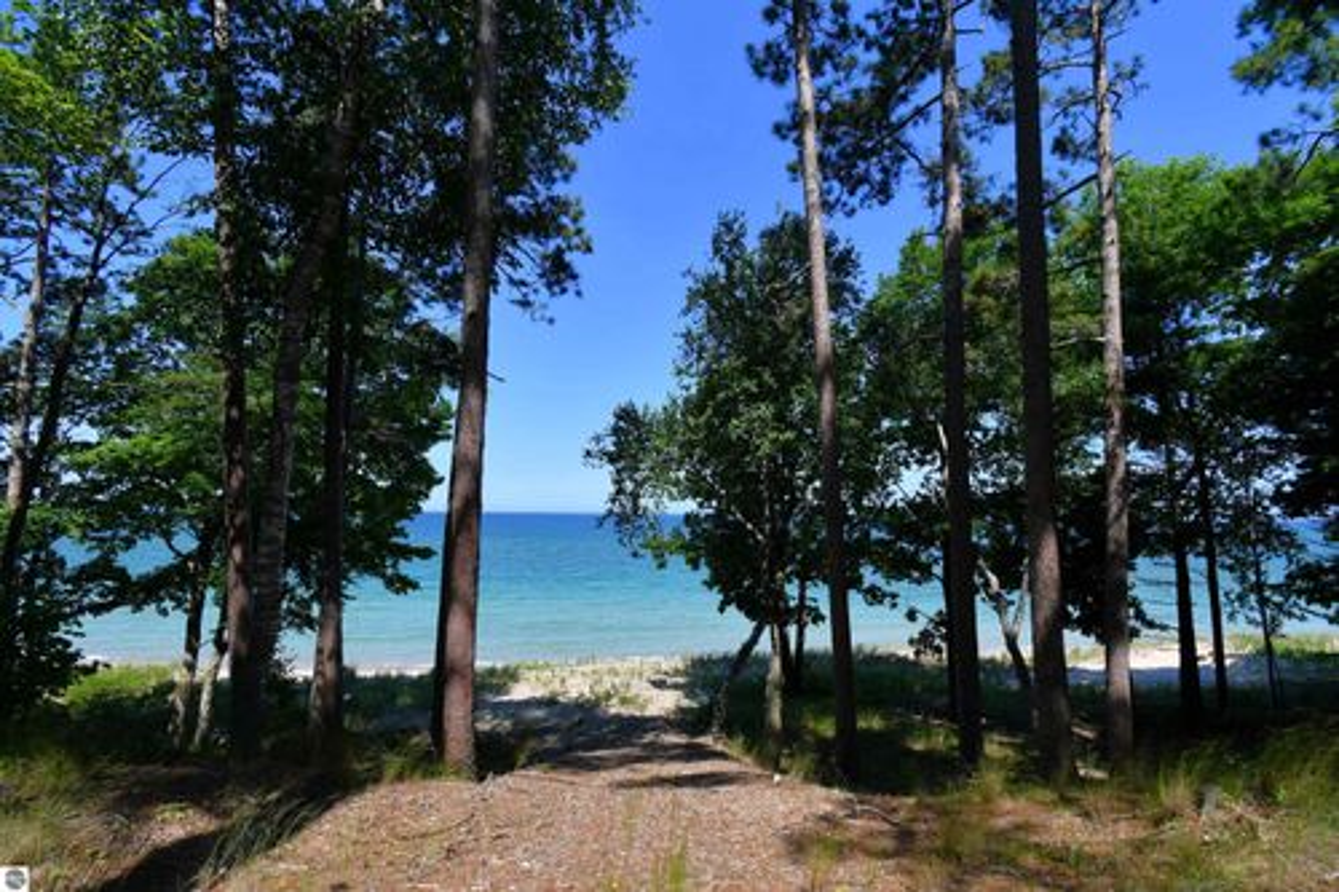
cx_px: 670
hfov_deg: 100.4
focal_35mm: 15
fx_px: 558
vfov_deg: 77.3
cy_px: 446
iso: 110
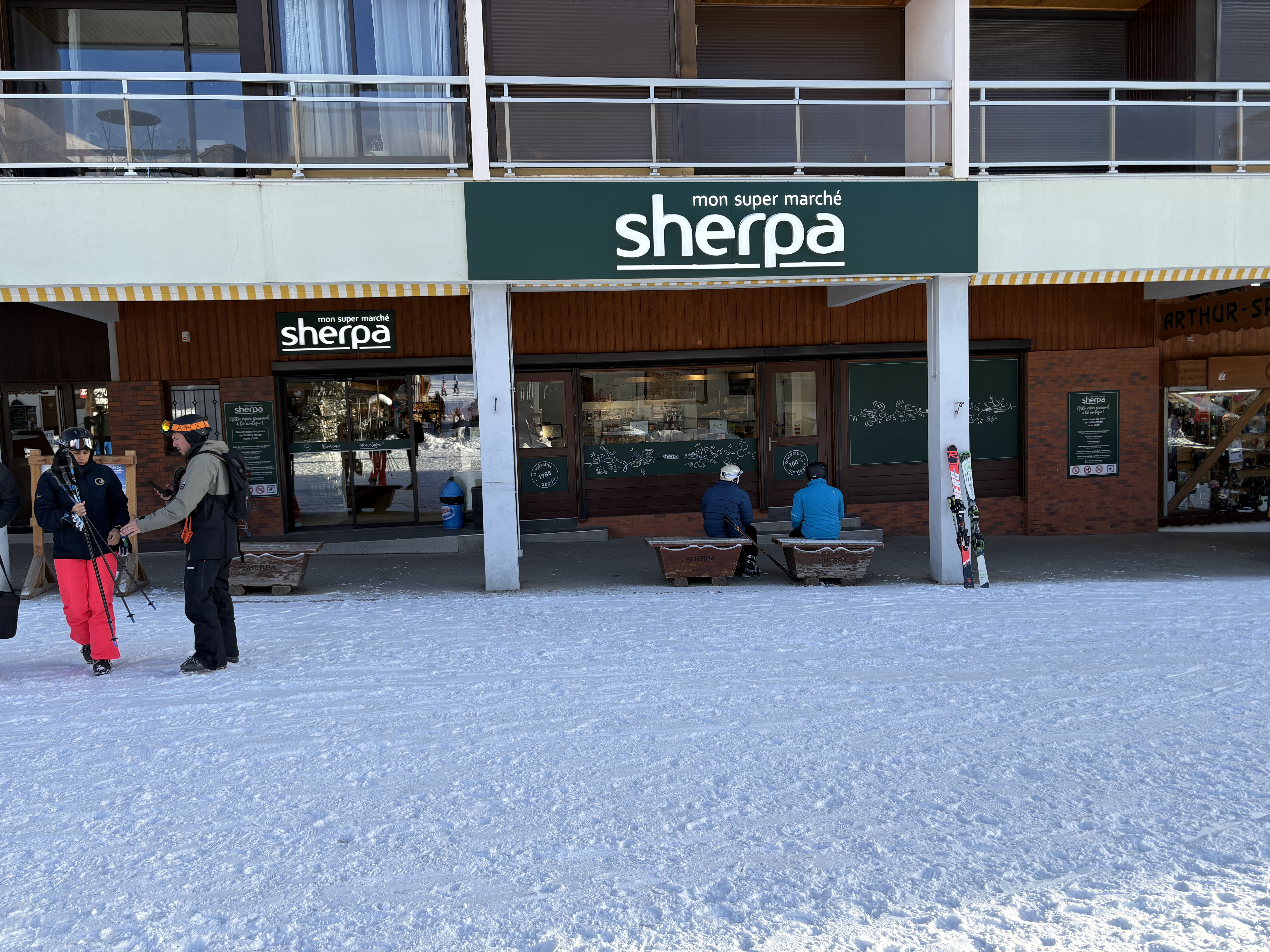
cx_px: 635
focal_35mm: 26
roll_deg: +2.4
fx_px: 954
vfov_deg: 53.1
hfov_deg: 67.3
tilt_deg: -4.4
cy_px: 476
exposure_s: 1/830
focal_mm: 5.96
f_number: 1.6
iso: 50
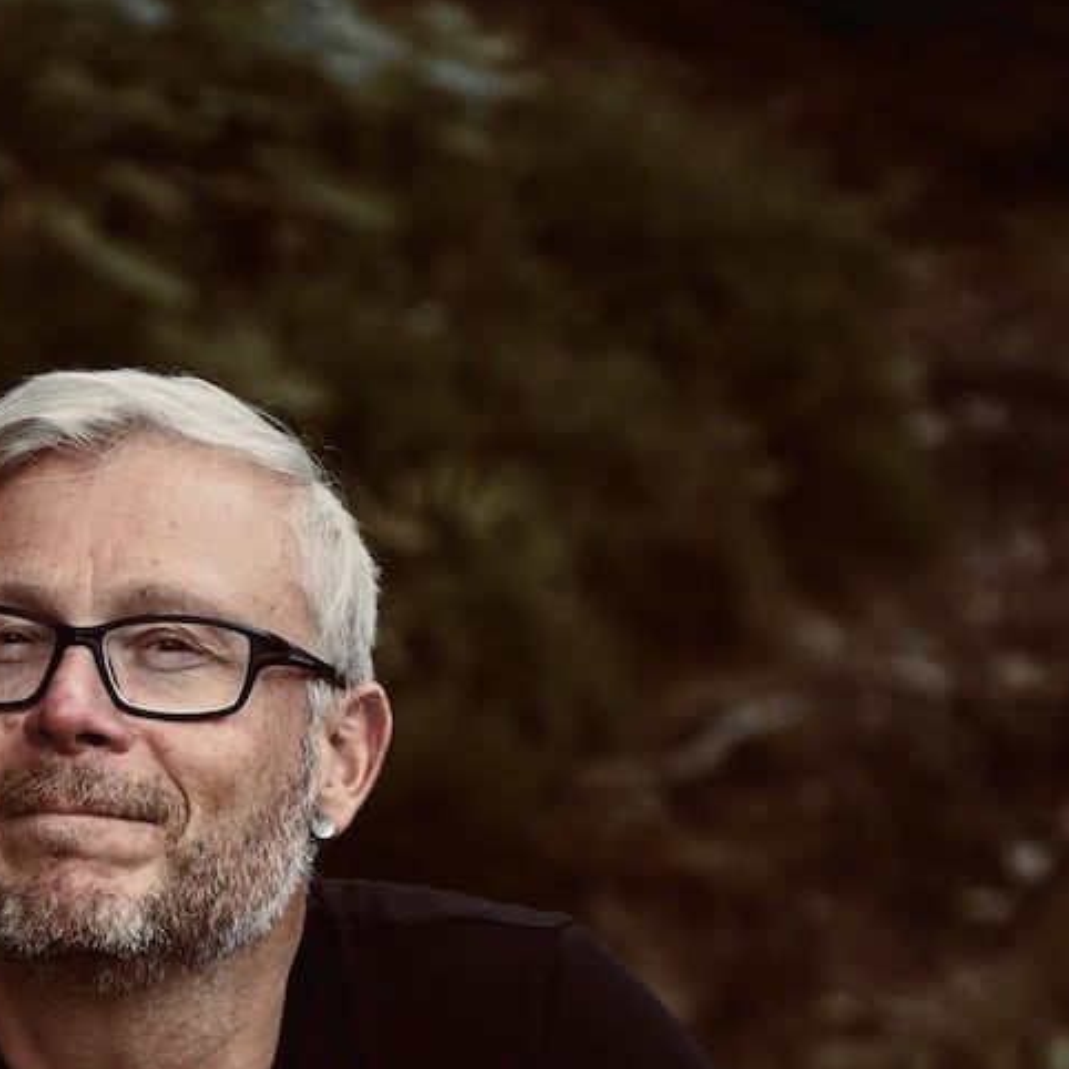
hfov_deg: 7.2
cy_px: 1679
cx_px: 138
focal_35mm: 243
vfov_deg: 7.1
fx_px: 8490
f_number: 3.5
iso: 1000
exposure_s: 1/2000
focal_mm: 85
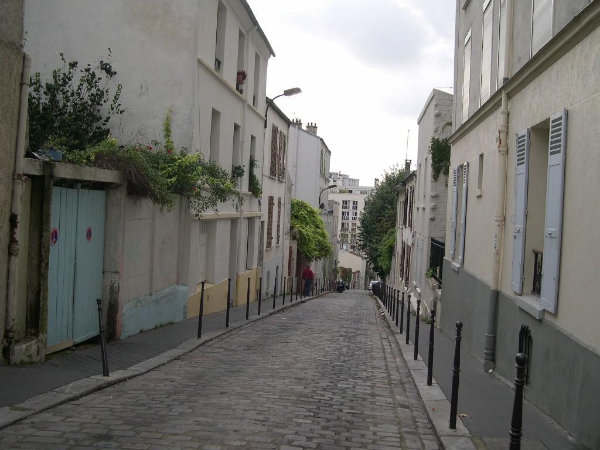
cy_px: 225
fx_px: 659
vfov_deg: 37.7
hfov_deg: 49.0
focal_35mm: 38
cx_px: 300
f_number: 2.8
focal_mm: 8
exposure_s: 1/335
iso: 100
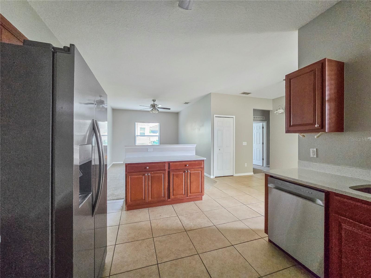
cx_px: 186
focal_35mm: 13
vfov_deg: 89.9
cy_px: 139
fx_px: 139
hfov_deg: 106.2
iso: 500
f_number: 2.2
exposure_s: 1/100
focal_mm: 2.2
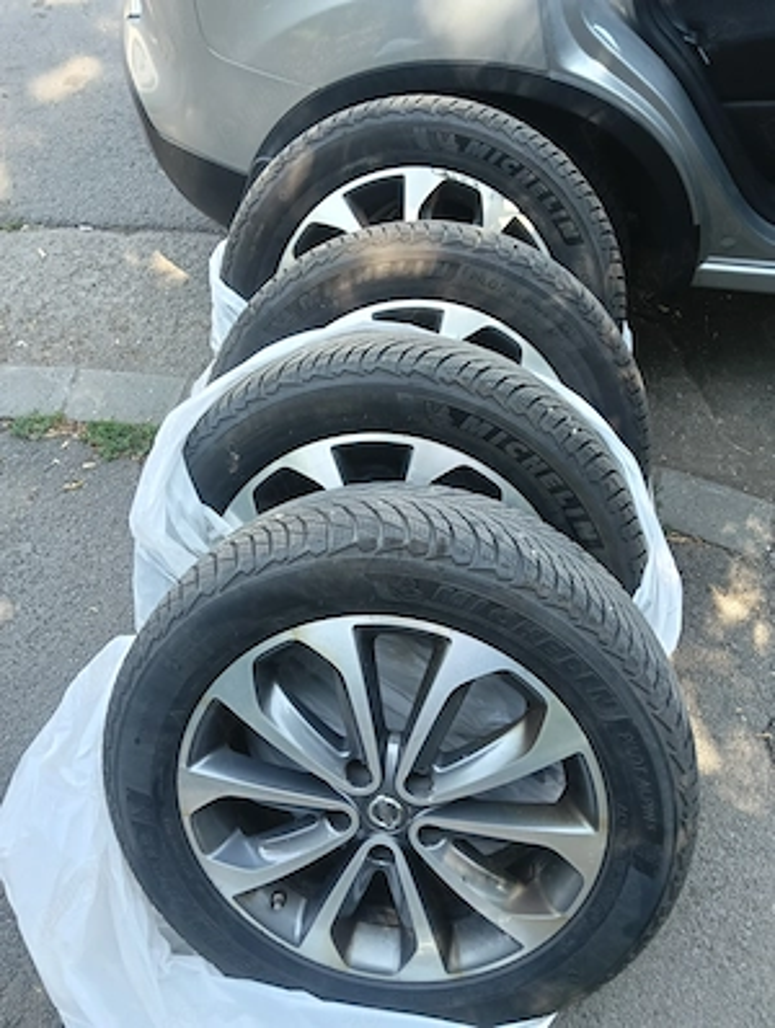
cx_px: 388
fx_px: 803
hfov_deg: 51.5
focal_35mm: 27
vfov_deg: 65.2
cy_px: 514
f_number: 1.8
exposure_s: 1/100
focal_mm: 3.98
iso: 125
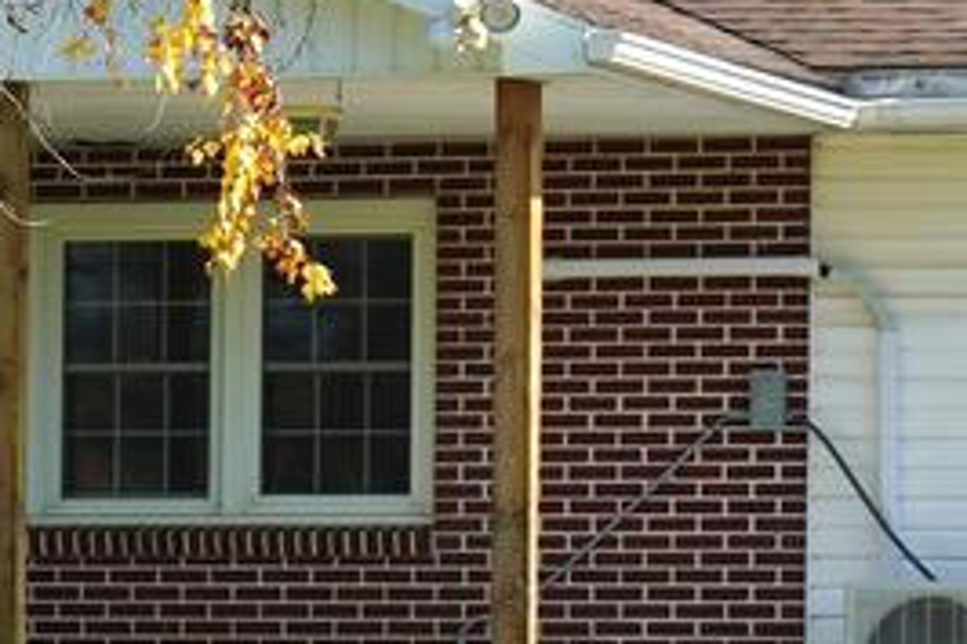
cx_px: 687
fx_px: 7436
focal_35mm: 277
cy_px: 424
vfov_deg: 5.0
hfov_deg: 7.4
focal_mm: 36
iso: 100
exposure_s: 1/125
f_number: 9
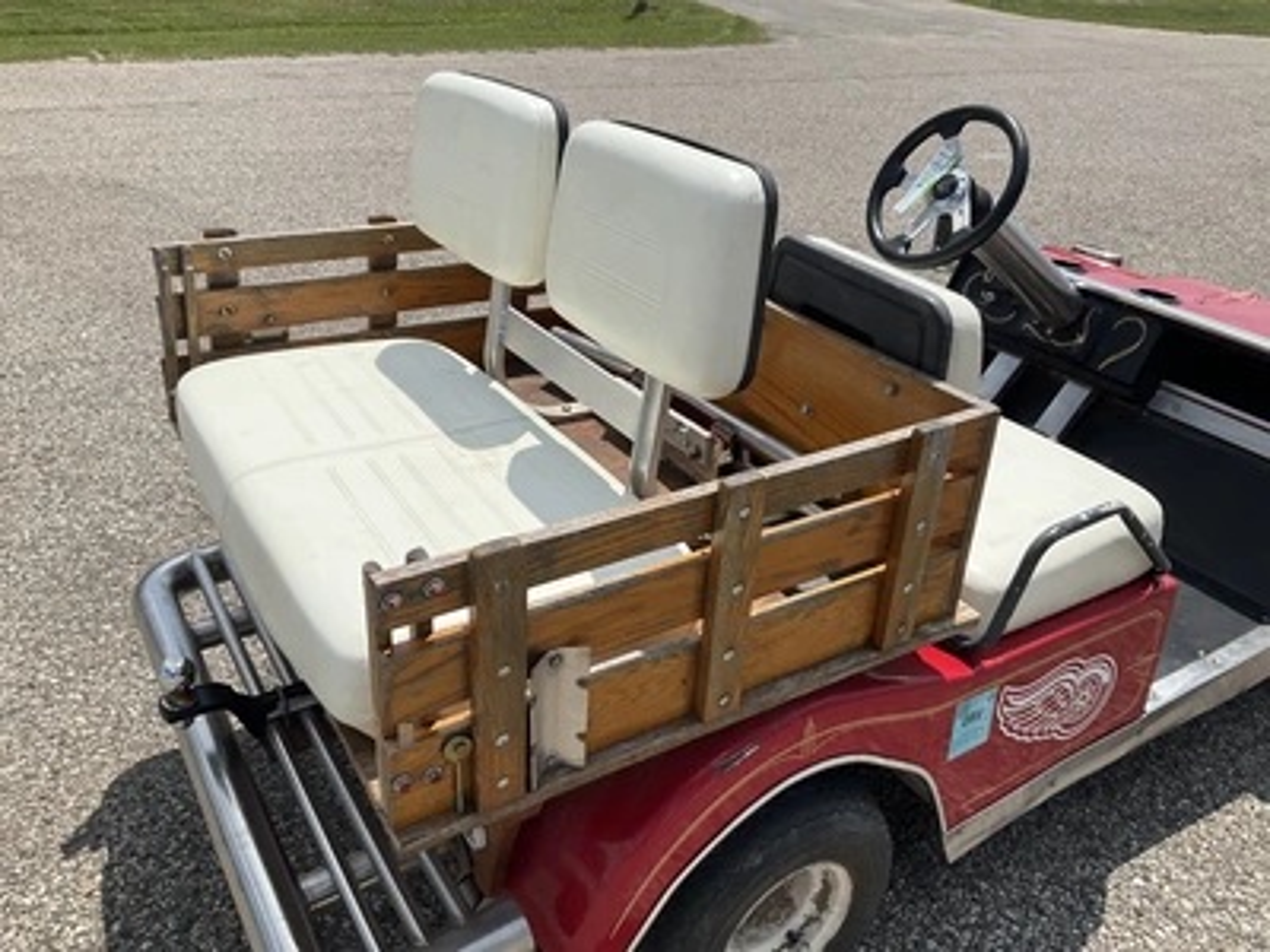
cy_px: 476
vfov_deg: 48.2
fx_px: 1064
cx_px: 635
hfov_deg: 61.7
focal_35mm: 29
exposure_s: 1/3125
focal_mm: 3
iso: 25
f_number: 1.8
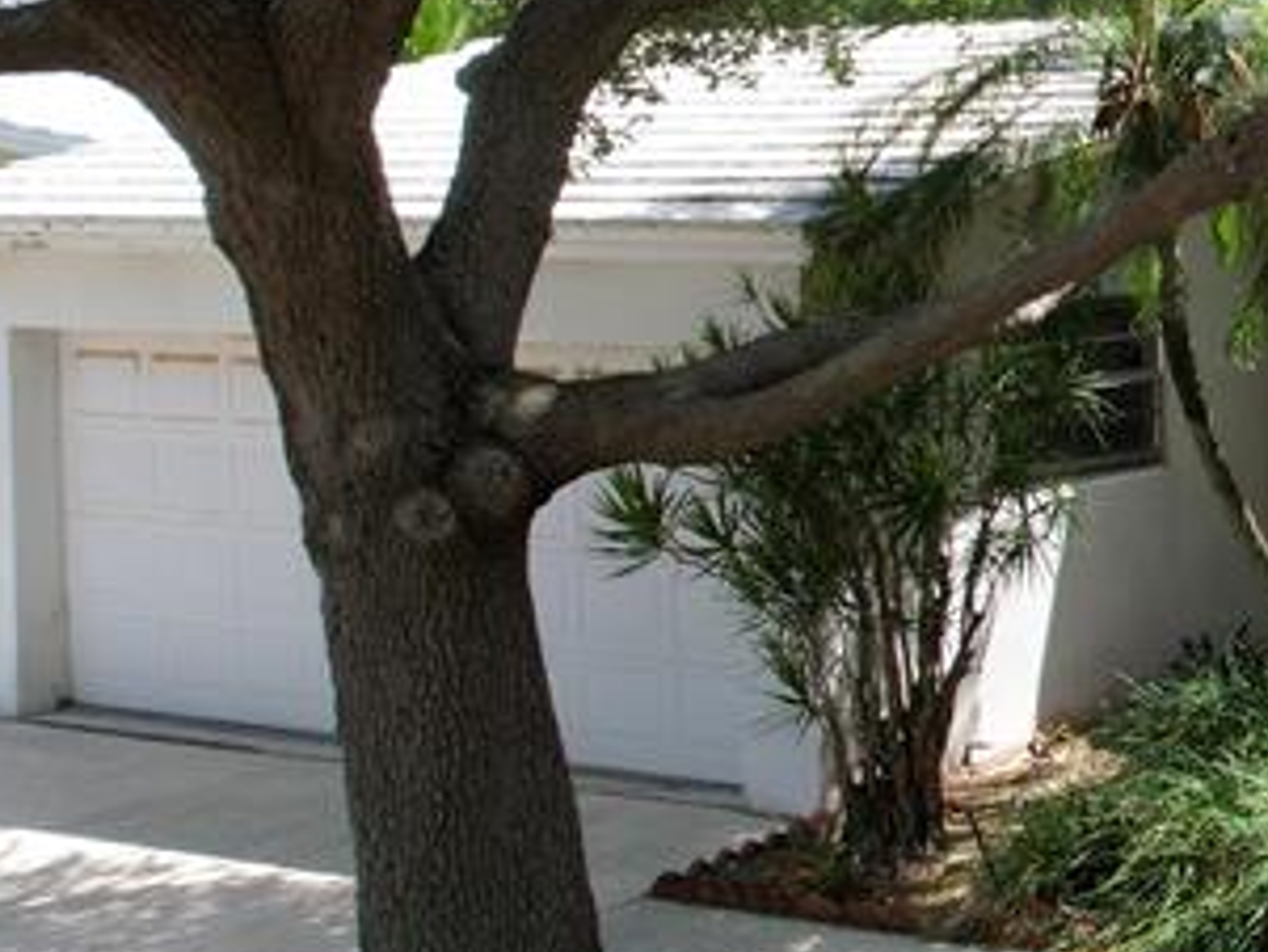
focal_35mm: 72
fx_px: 2638
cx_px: 1972
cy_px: 227
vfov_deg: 20.3
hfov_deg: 21.8
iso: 100
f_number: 2.8
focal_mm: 8.38
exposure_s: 1/640
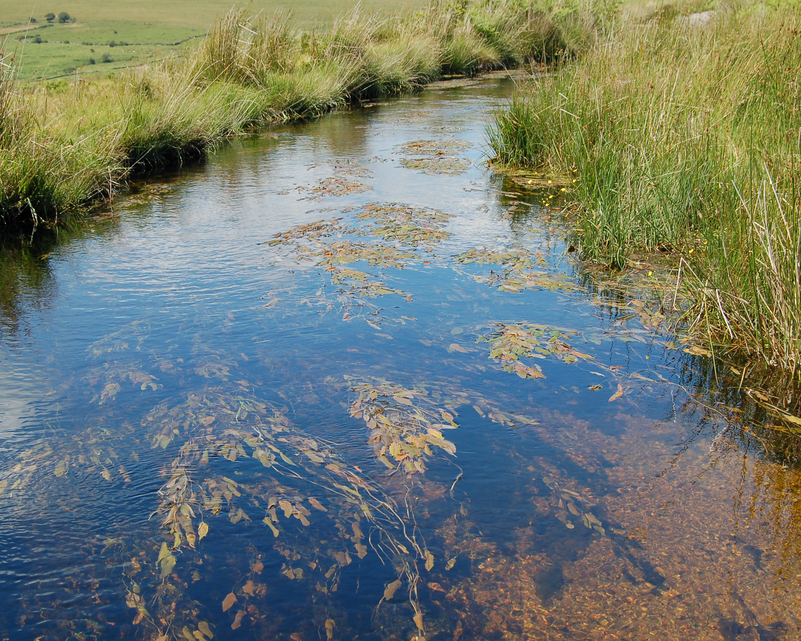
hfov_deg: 31.5
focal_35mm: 60
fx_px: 1422
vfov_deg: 25.4
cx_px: 385
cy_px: 304
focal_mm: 32
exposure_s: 1/250
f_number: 8
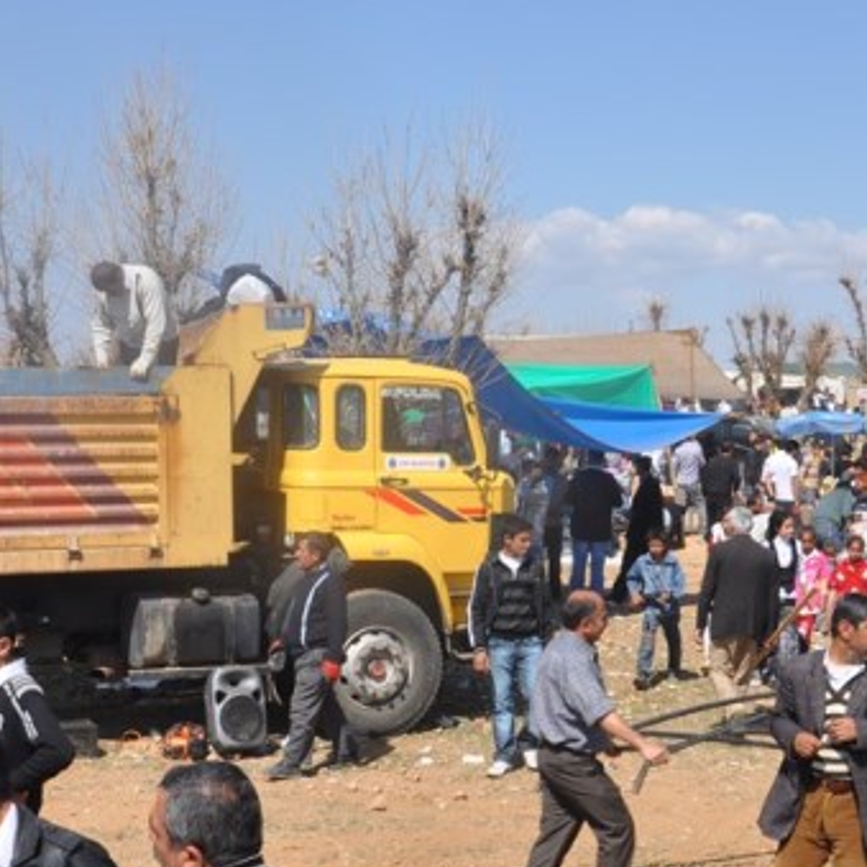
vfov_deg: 22.9
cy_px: 600
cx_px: 550
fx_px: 2125
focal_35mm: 75
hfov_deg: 23.0
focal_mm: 25
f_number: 14
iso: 200
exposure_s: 1/200
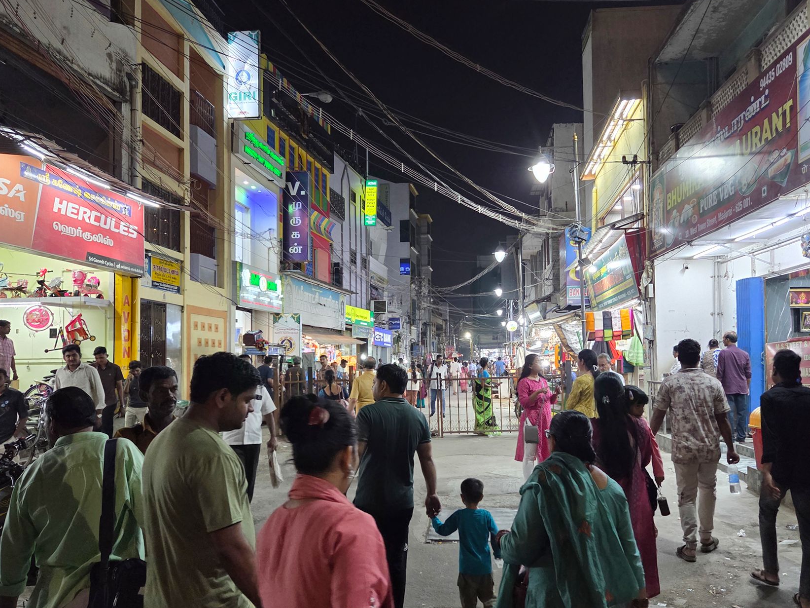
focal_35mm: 28
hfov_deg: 63.4
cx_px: 434
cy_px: 336
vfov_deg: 49.7
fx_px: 655
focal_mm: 5.4
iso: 500
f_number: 1.8
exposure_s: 1/100
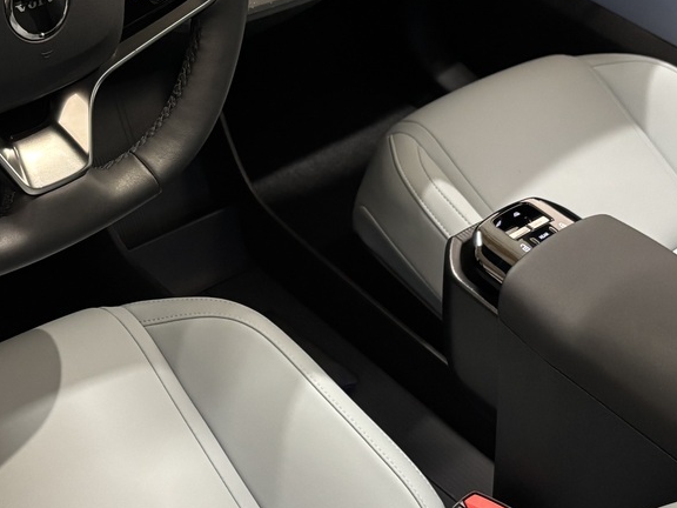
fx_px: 1271
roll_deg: -14.1
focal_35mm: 65
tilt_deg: -39.4
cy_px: 189
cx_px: 220
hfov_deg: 29.6
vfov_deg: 22.5
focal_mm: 5.96
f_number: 1.6
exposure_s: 1/30
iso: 500
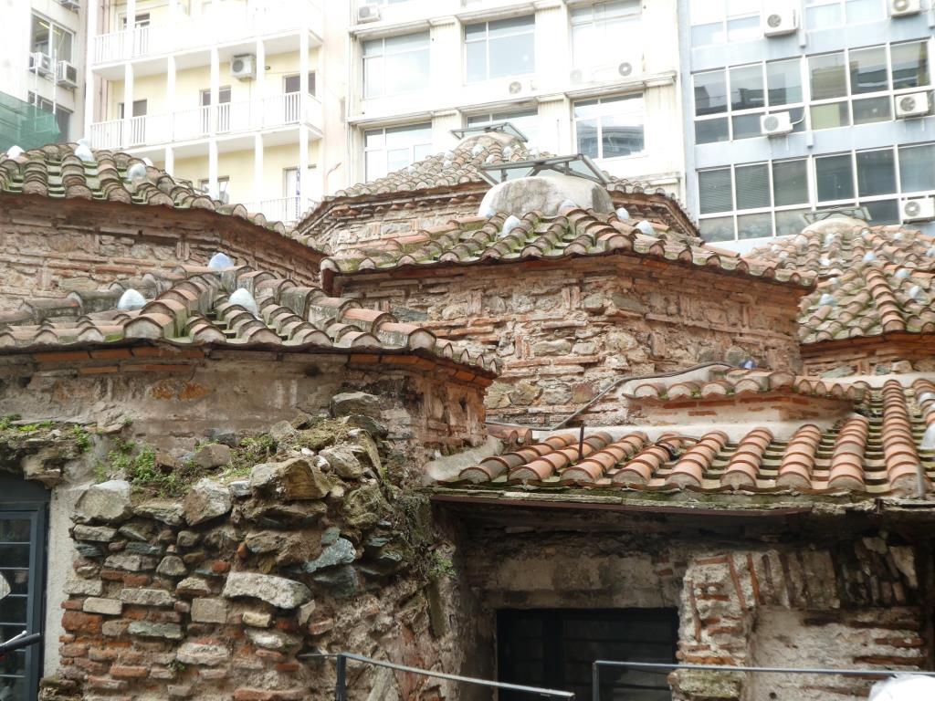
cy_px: 350
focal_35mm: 40
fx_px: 1080
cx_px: 468
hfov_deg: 46.8
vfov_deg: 36.0
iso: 100
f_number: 3.8
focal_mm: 7.2
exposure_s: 1/80
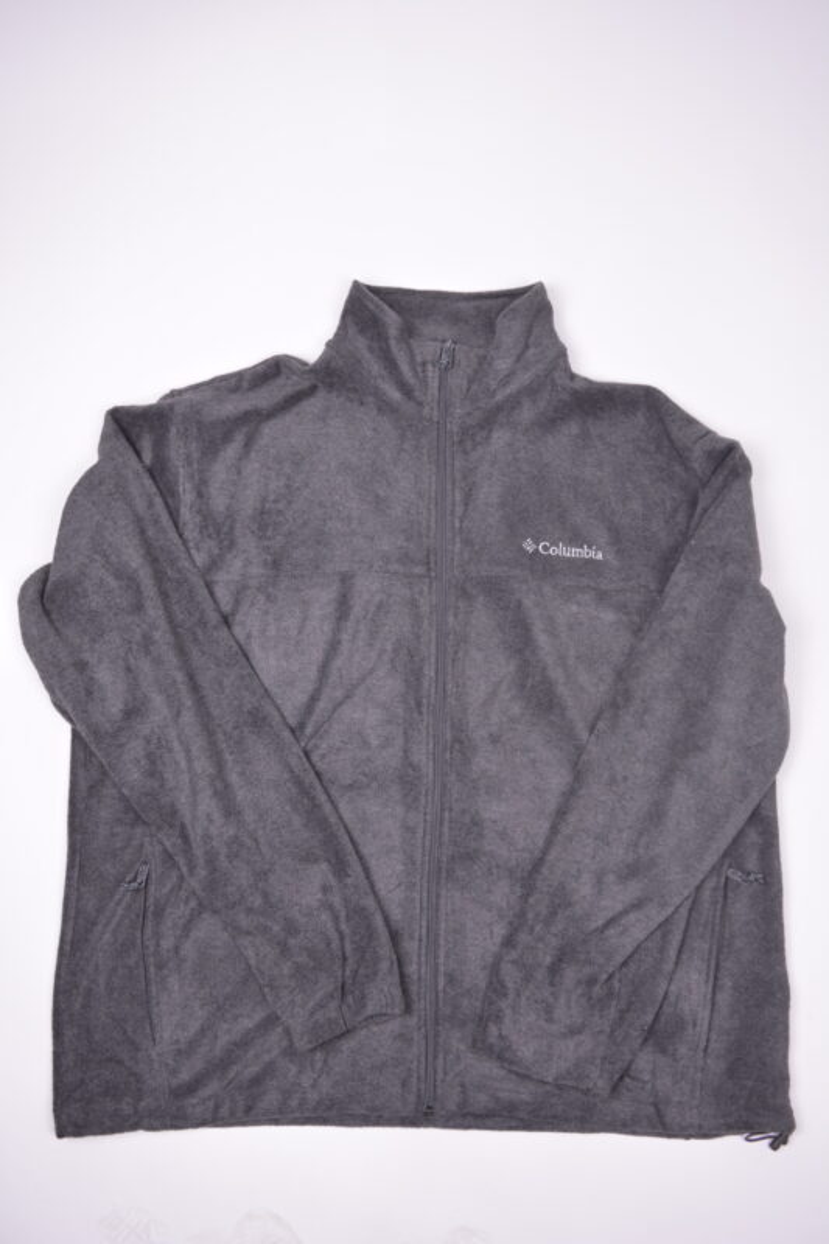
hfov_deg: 38.3
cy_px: 622
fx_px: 1192
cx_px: 414
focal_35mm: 34
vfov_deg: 55.1
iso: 400
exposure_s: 1/80
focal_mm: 23
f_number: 4.5
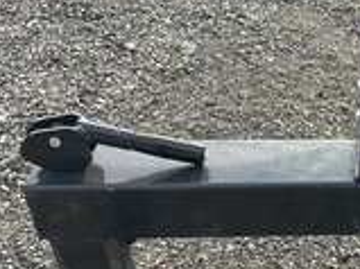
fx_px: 759
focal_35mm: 73
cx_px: 371
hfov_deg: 25.2
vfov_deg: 19.8
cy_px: 237
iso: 25
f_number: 1.8
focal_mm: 3
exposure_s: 1/391
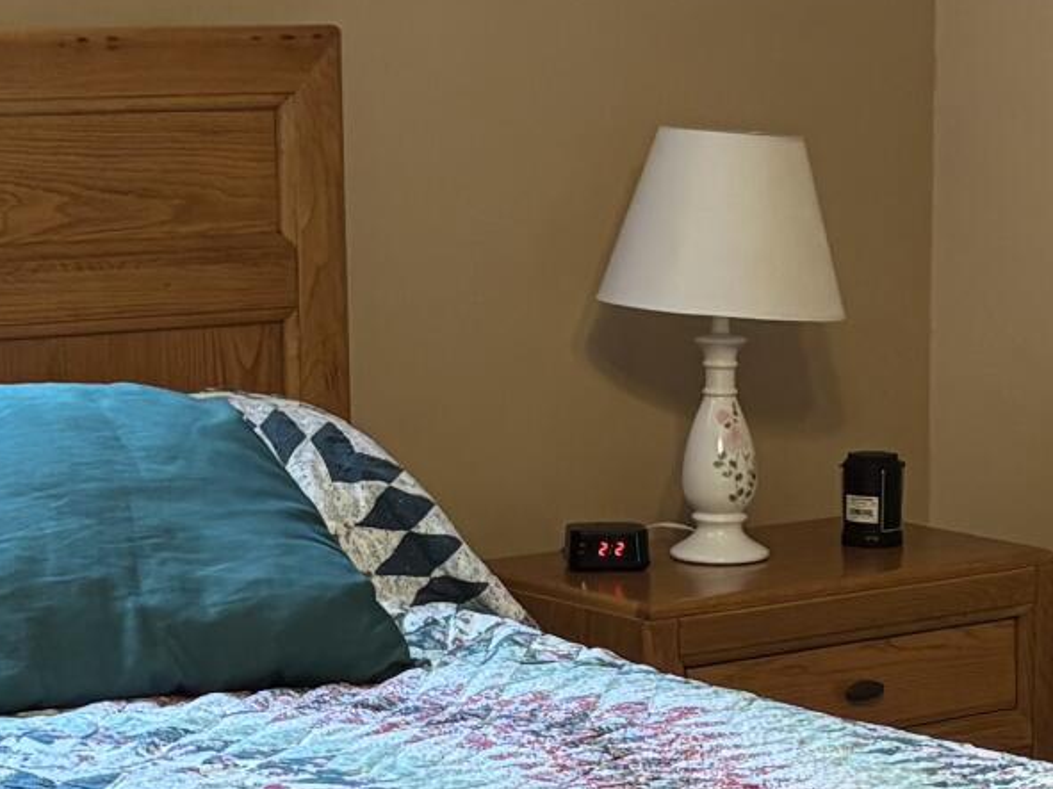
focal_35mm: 132
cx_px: 962
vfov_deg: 11.1
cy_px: 841
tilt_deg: -12.9
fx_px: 4015
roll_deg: -0.5
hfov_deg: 14.8
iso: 200
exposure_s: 1/60
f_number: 1.6
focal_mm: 5.96
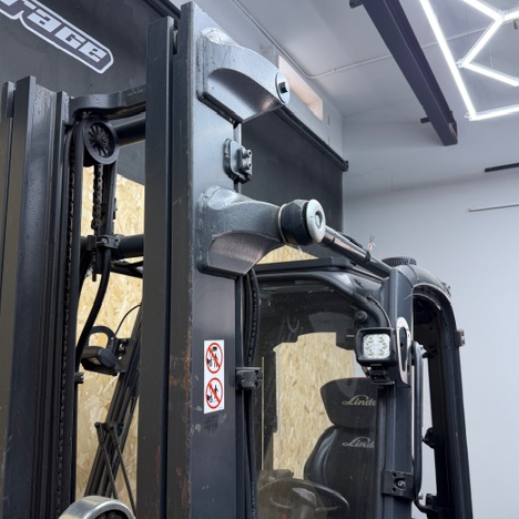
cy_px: 256
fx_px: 492
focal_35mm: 29
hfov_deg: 55.6
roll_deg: -1.8
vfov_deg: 55.6
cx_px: 244
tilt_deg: +11.3
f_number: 1.78
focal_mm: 6.76
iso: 125
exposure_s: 1/121
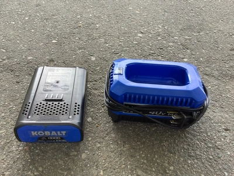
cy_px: 88
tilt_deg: -47.2
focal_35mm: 31
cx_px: 117
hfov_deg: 58.4
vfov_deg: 45.4
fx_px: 210
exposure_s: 1/120
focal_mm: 3.3
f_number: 2.4
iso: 50
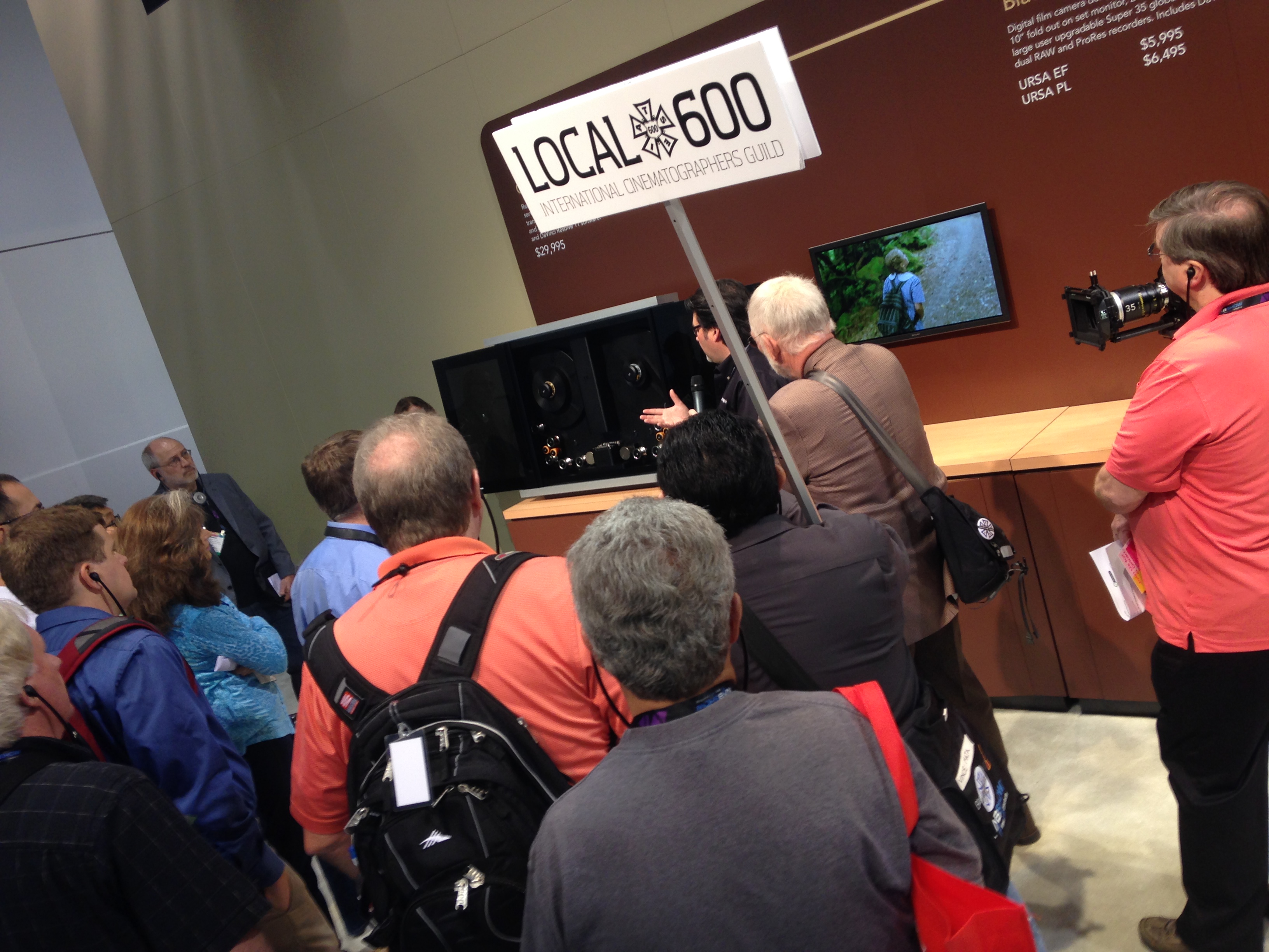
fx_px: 1210
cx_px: 634
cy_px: 476
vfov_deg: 42.9
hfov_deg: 55.4
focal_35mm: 33
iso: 64
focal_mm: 4.12
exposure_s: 1/30
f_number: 2.4
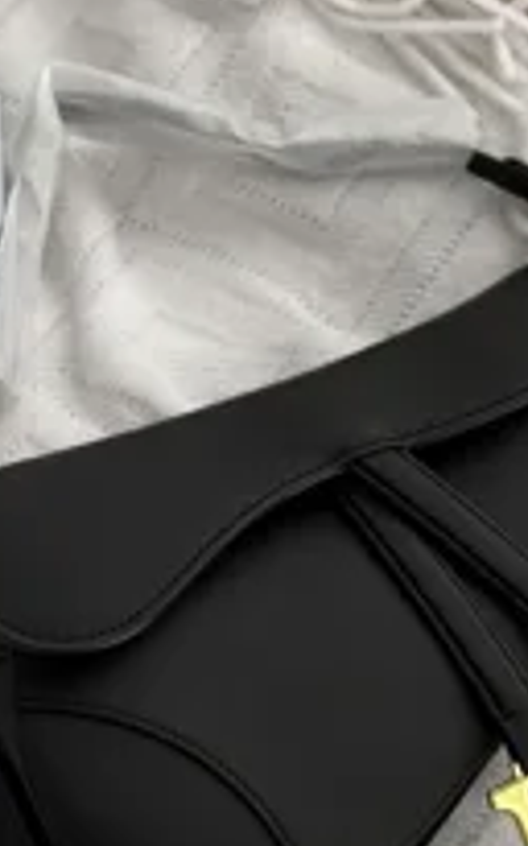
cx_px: 87
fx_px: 2742
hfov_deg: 11.0
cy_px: 479
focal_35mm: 119
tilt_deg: -64.0
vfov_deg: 17.5
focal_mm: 6.76
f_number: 1.78
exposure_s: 1/121
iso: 50
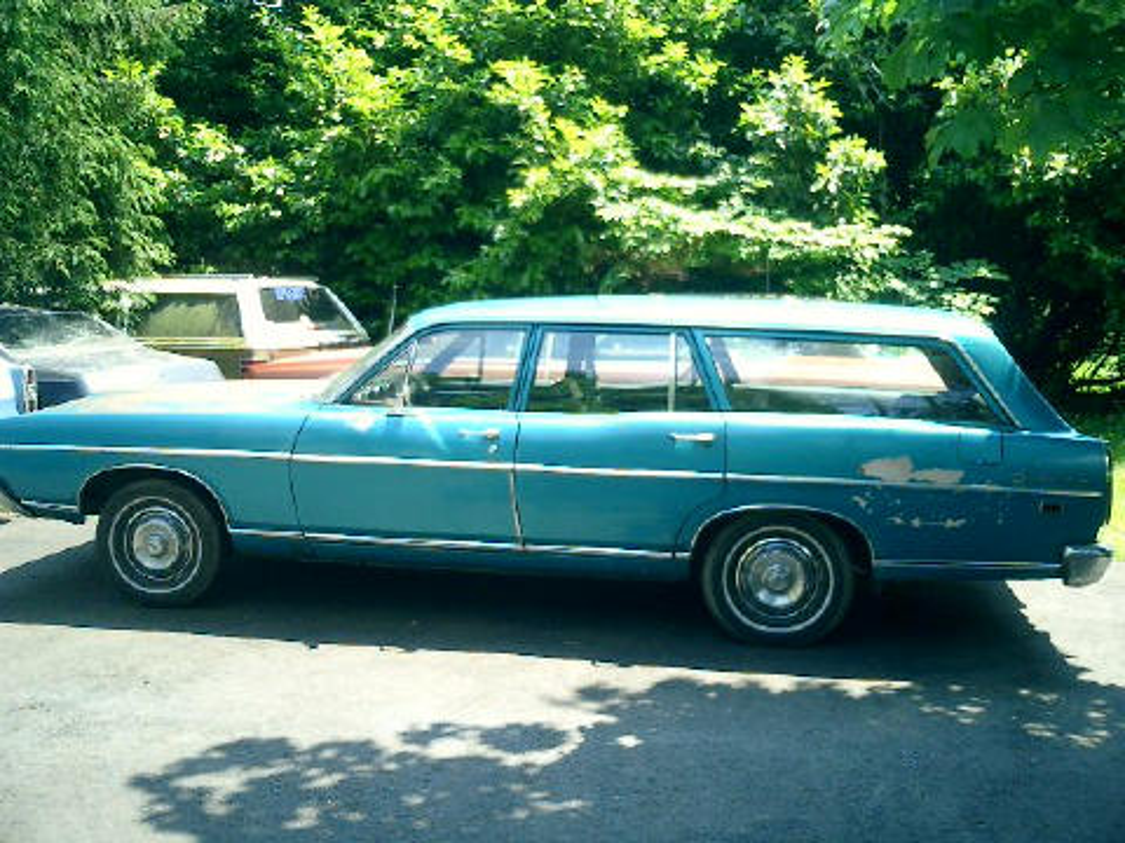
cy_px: 422
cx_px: 562
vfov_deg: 39.7
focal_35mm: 36
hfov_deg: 51.4
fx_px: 1170
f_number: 3.2
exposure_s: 1/250
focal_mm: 7.5
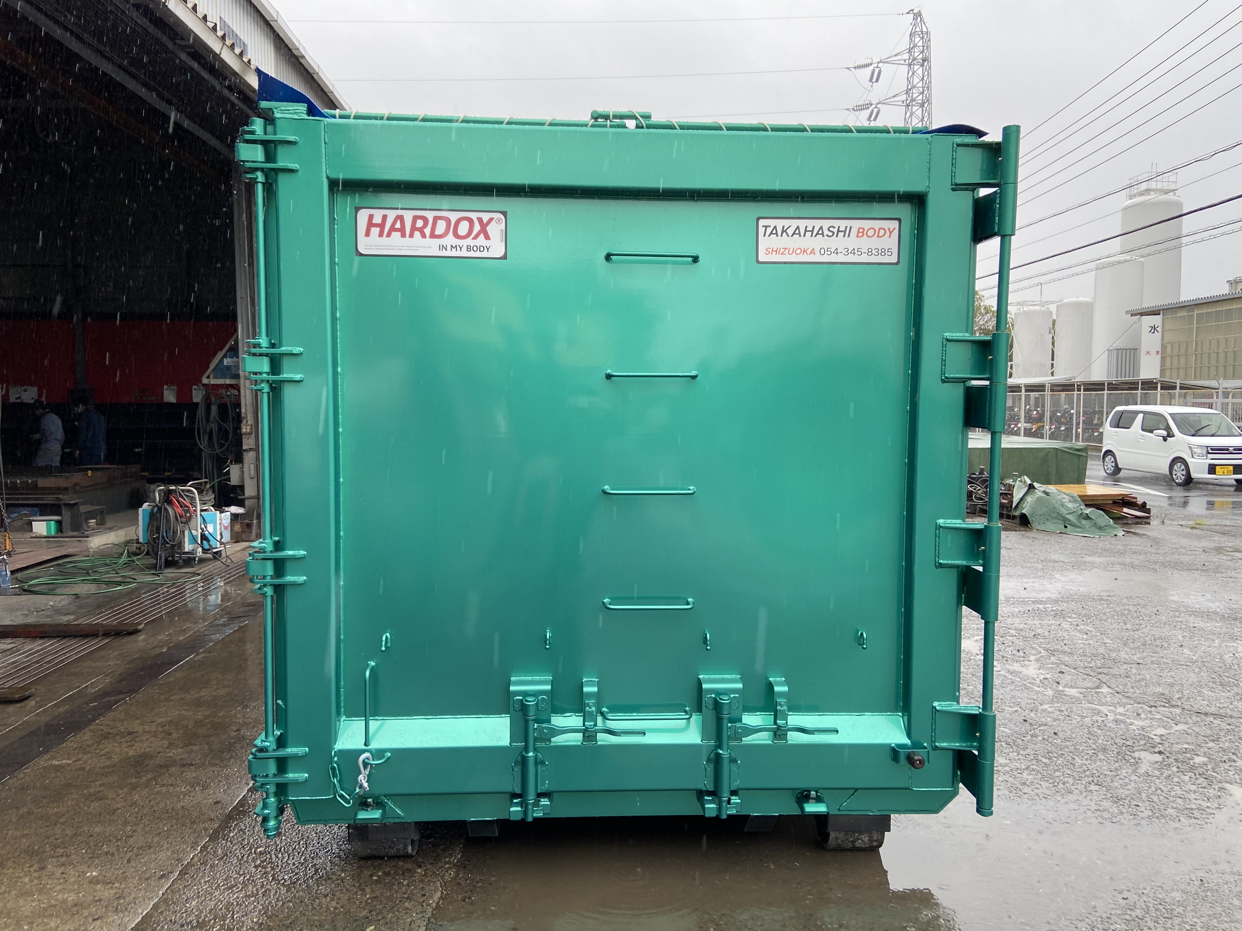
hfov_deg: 67.3
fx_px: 933
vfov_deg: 53.1
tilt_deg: -3.2
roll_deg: +0.2
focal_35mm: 26
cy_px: 466
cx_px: 621
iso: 40
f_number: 1.8
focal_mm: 4.25
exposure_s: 1/122
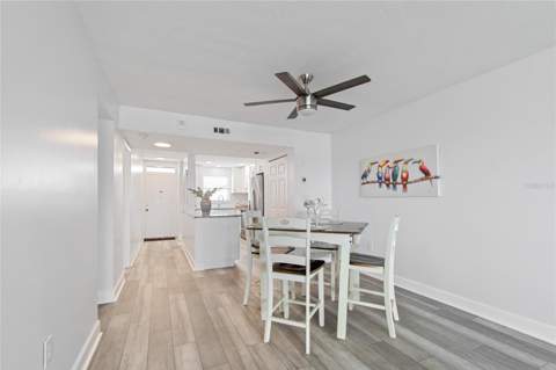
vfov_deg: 77.2
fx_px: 231
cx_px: 278
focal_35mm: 15
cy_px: 185
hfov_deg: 100.4
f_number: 4.5
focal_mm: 10
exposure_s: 1/3
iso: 100
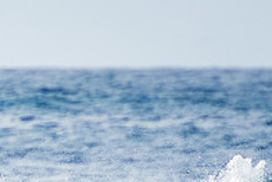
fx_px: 14547
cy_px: 219
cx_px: -112
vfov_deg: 0.7
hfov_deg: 1.1
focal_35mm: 1924
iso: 320
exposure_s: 1/2000
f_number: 5.6
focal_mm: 400
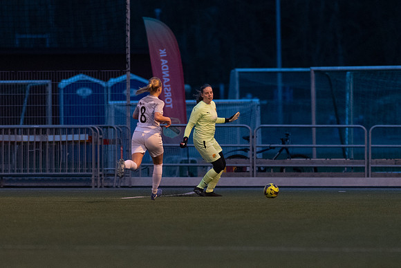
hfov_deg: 3.4
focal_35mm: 613
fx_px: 6826
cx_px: 200
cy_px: 134
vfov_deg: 2.2
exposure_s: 1/800
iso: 3600
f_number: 3.2
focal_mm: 300
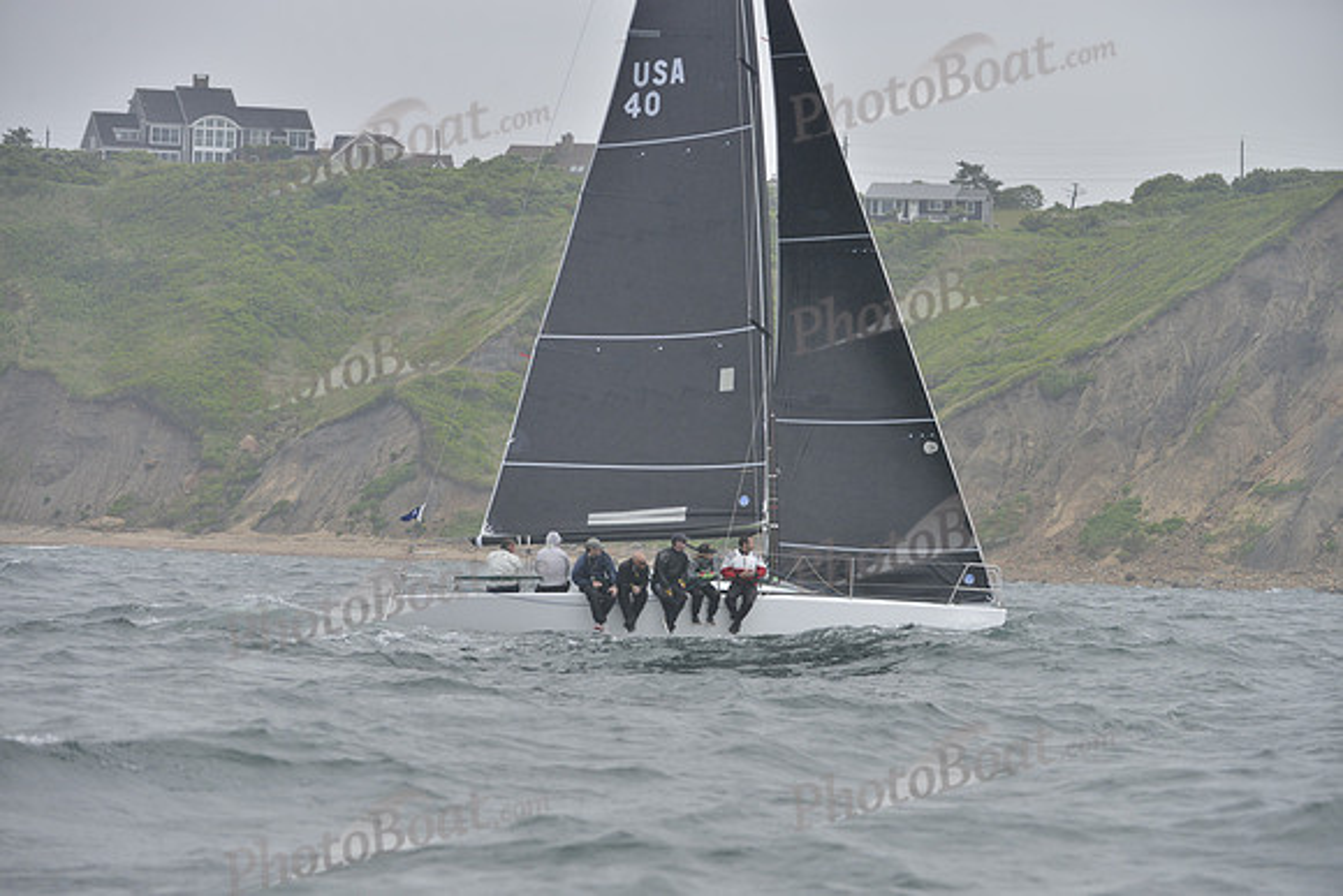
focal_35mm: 200
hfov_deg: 10.3
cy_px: 448
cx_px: 672
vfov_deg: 6.9
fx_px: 7463
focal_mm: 200
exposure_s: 1/800
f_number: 6.3
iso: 400
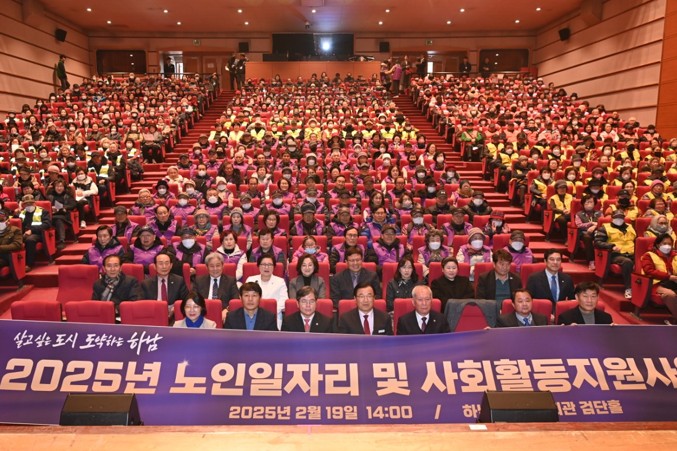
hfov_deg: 69.4
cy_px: 238
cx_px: 320
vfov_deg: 49.5
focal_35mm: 26
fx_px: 489
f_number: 4
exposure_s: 1/60.2
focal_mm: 24
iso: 1250
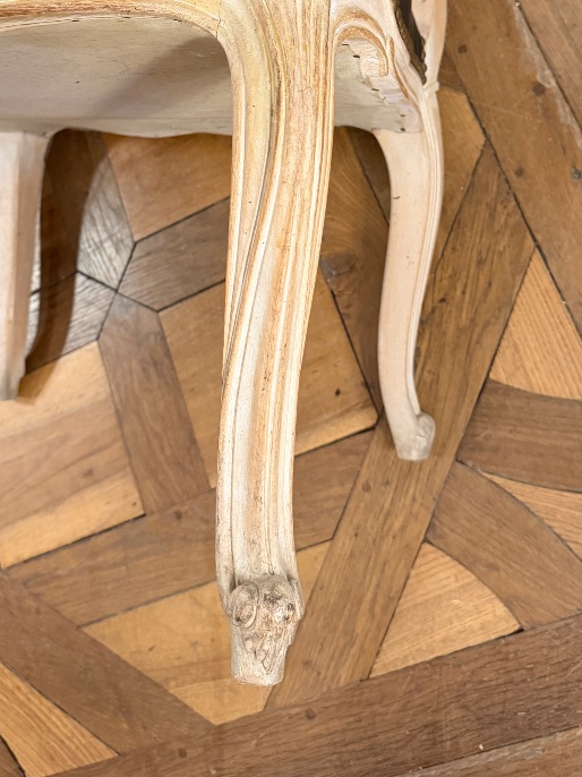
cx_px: 274
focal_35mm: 42
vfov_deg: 42.9
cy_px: 163
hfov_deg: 34.3
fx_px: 942
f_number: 1.78
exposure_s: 1/50
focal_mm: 6.76
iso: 640
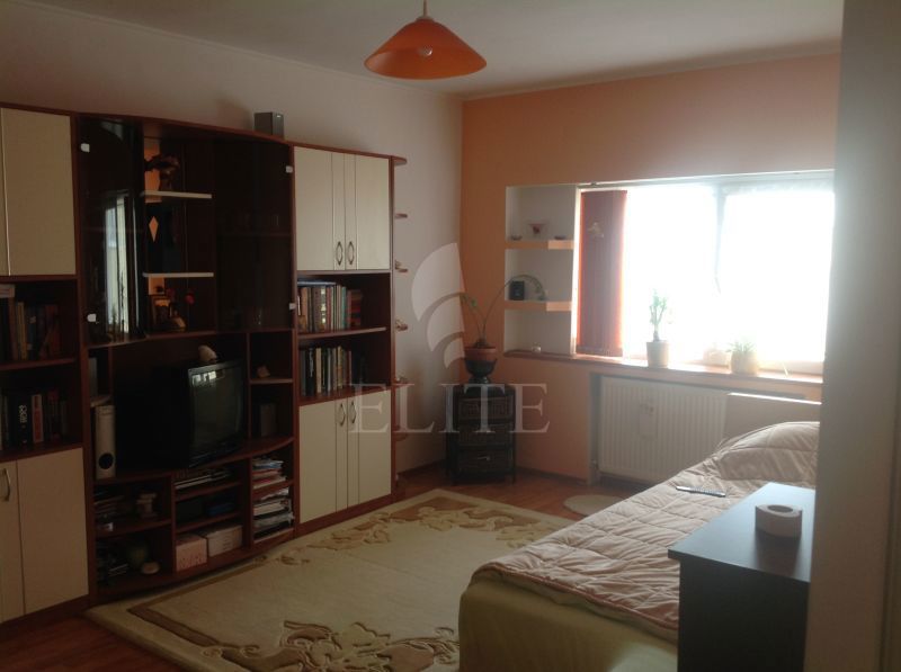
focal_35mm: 35
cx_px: 450
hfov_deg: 52.7
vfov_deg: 40.6
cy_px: 336
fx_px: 909
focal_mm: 4.28
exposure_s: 1/15
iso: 64
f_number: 2.4
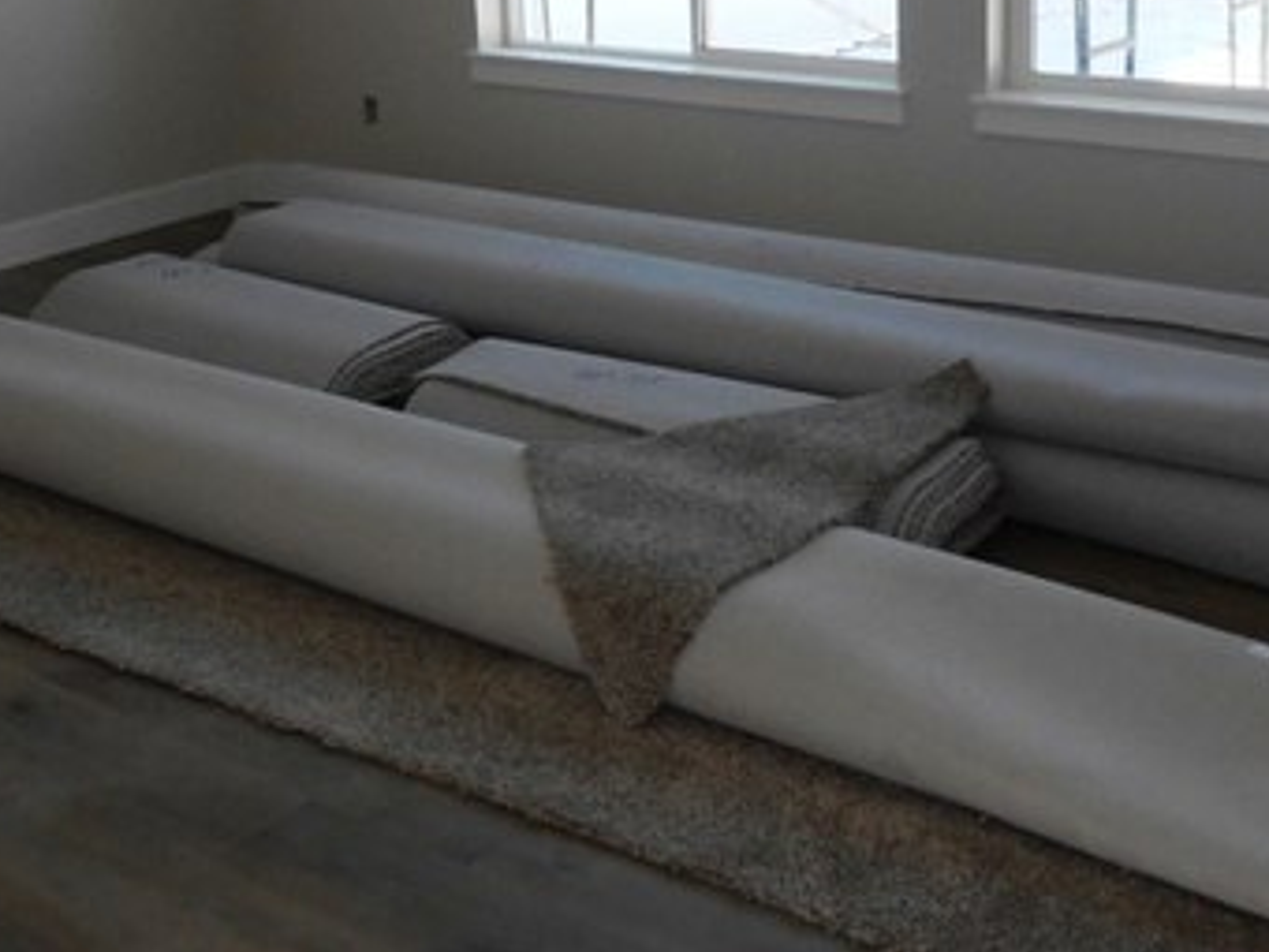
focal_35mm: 49
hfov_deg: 38.9
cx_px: 597
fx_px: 1796
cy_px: 119
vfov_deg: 28.7
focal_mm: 4.6
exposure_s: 1/125
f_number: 3.5
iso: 80
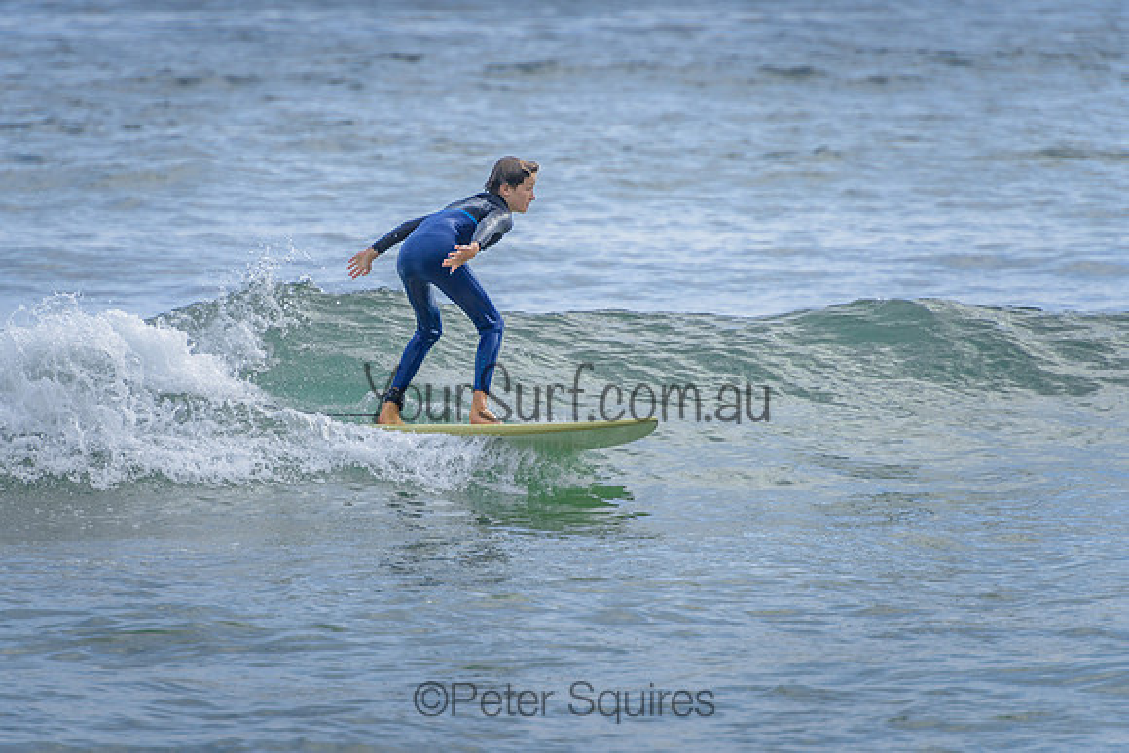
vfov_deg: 2.8
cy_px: 353
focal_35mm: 490
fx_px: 15380
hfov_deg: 4.2
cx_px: 495
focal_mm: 400
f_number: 5.6
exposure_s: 1/1600
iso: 180
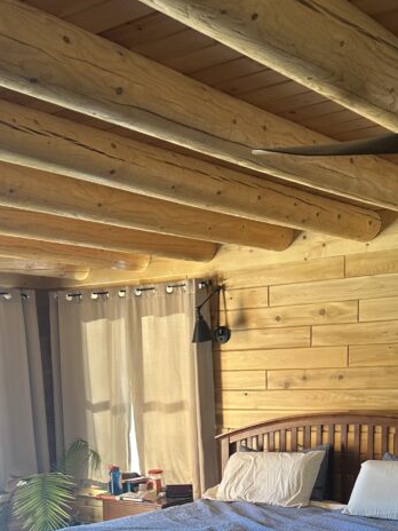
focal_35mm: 53
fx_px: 812
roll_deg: +1.4
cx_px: 202
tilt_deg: -7.8
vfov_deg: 33.8
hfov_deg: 27.5
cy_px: 498
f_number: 1.78
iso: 160
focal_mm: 6.86
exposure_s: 1/60
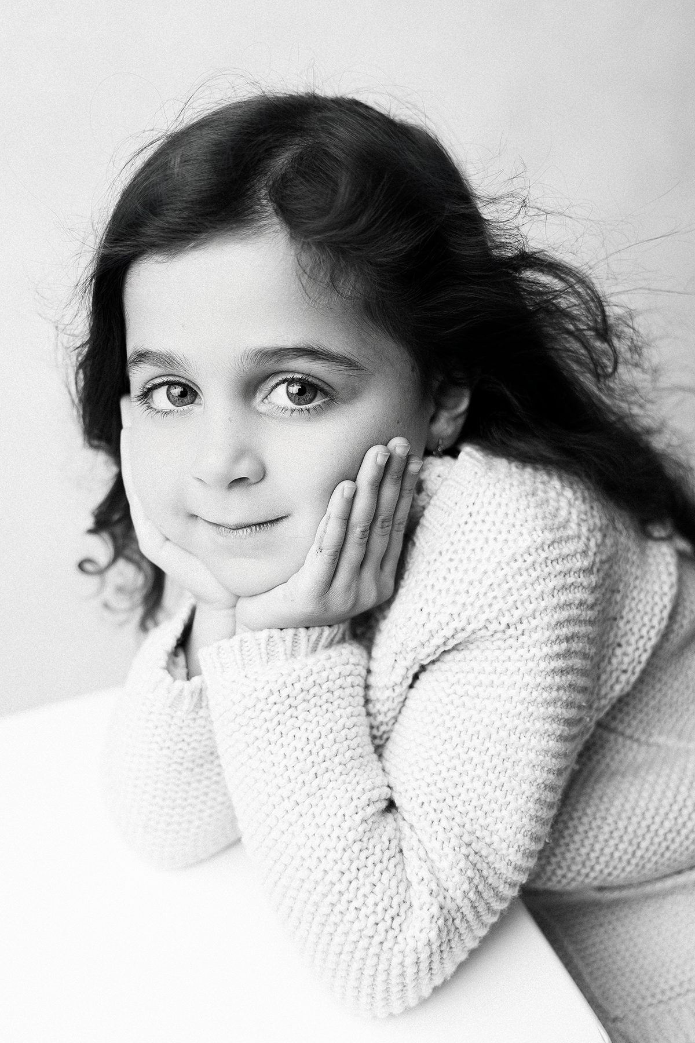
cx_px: 348
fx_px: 1071
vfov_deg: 51.9
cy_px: 522
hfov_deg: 35.9
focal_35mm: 37
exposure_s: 1/160
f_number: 2.8
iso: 100
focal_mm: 37
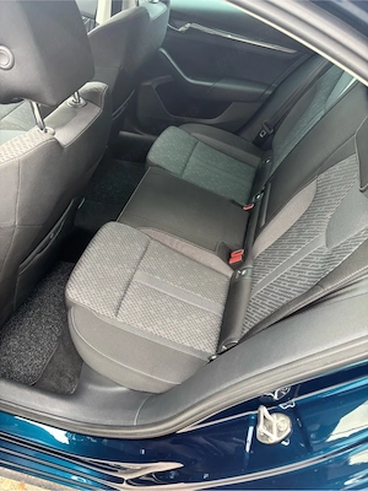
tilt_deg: -44.8
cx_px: 184
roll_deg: -6.5
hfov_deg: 53.1
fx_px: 369
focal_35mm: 26
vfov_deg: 67.3
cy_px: 246
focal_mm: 5.96
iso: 160
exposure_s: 1/60
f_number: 1.6
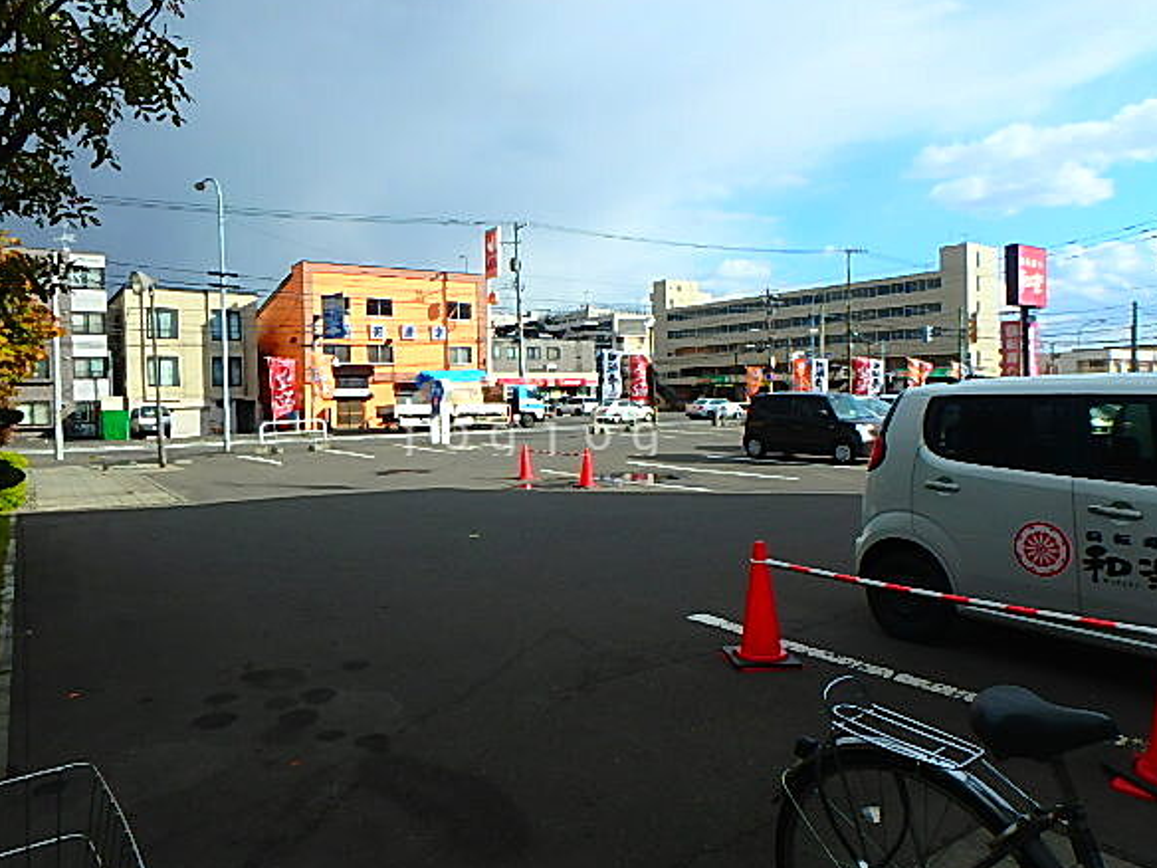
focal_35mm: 23
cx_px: 533
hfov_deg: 73.8
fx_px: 769
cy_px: 432
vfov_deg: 58.9
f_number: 6
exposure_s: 1/400
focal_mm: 3.7
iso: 125
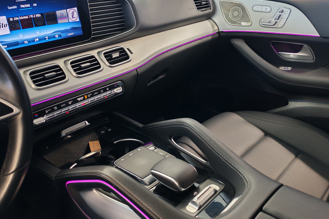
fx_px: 311
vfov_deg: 38.9
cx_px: 161
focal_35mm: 34
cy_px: 102
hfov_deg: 55.8
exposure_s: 1/50
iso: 786
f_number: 1.9
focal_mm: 6.12
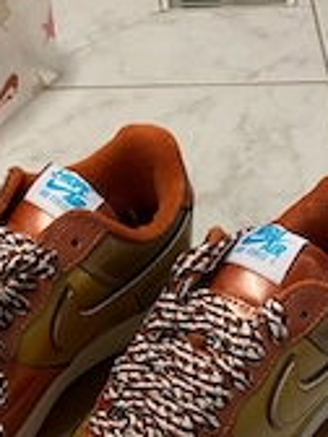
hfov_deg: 23.5
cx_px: 107
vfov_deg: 28.4
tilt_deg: -57.1
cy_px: 481
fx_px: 783
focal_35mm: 62
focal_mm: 4.25
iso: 160
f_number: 1.8
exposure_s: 1/50
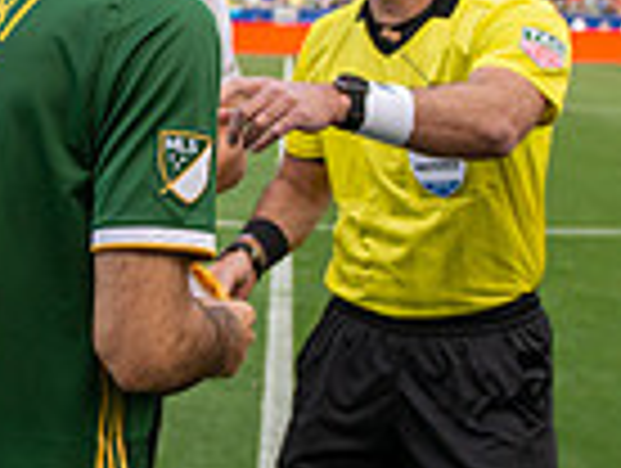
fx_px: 1743
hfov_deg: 19.9
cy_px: 151
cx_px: 86
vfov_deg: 15.3
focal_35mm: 97
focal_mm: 24
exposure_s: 1/640
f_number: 2.8
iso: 400
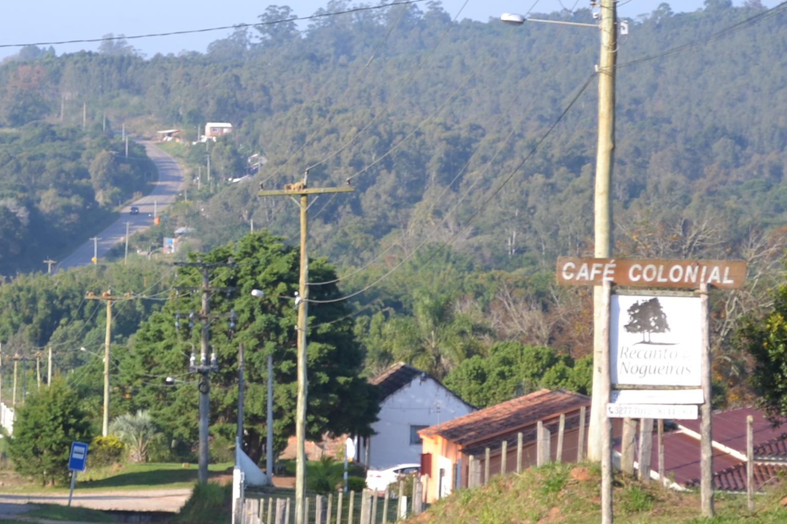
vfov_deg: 7.5
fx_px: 4024
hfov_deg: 11.1
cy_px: 247
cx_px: -19
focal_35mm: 184
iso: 100
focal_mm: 55
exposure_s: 1/125
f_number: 5.6
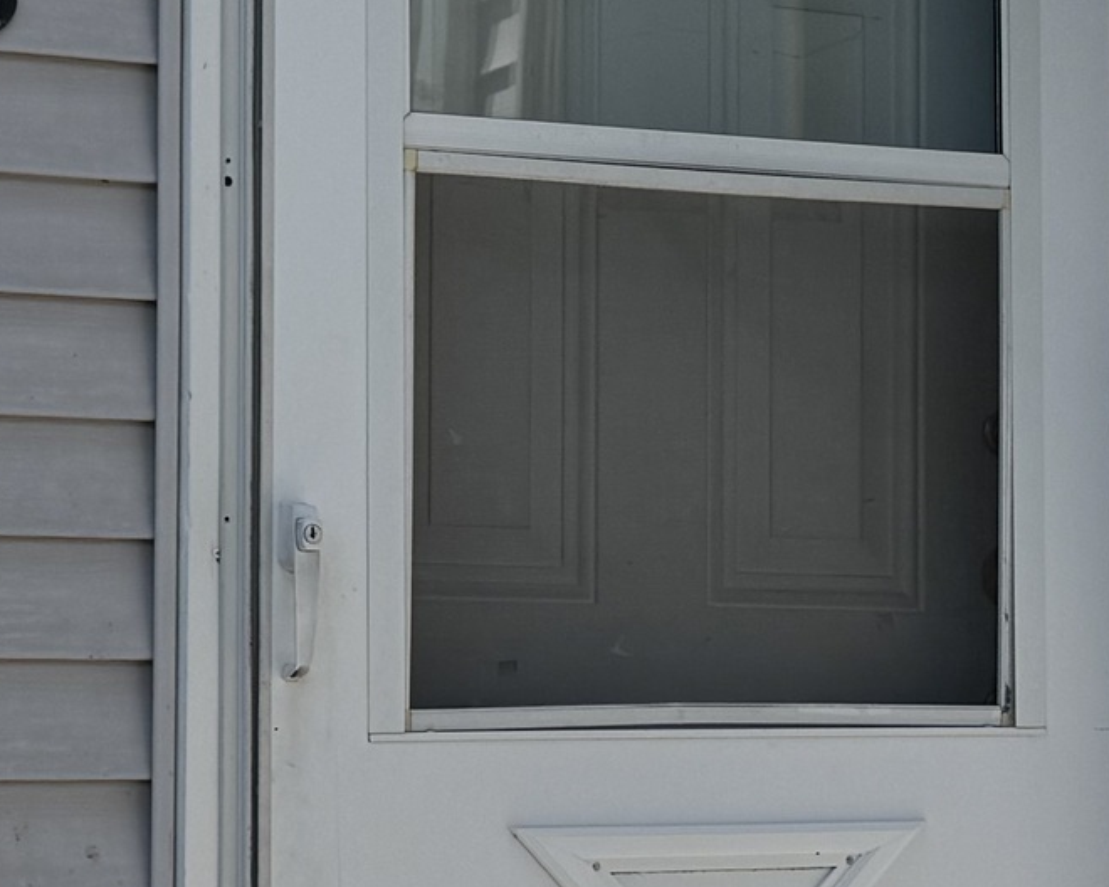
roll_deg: -0.6
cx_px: 512
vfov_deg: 14.1
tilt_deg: +3.3
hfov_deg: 17.6
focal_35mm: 109
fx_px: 3578
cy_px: 472
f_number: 1.78
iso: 80
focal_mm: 6.76
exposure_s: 1/7092
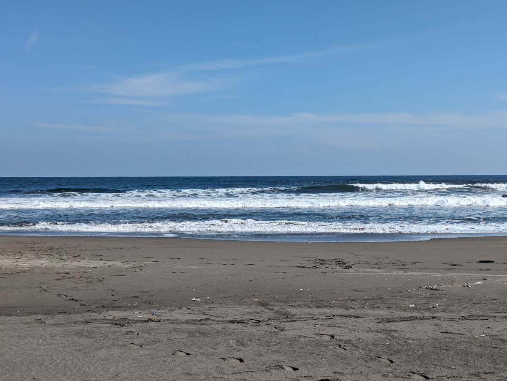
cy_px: 190
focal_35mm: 51
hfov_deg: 37.5
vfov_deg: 28.6
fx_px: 747
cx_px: 254
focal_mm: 5.43
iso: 41
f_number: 1.89
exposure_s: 1/3472
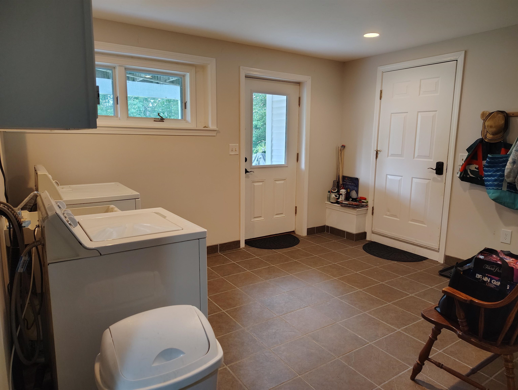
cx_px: 259
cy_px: 195
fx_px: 360
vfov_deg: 56.9
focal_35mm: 24
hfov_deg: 71.5
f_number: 1.8
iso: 1450
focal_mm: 5.56
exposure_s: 1/30
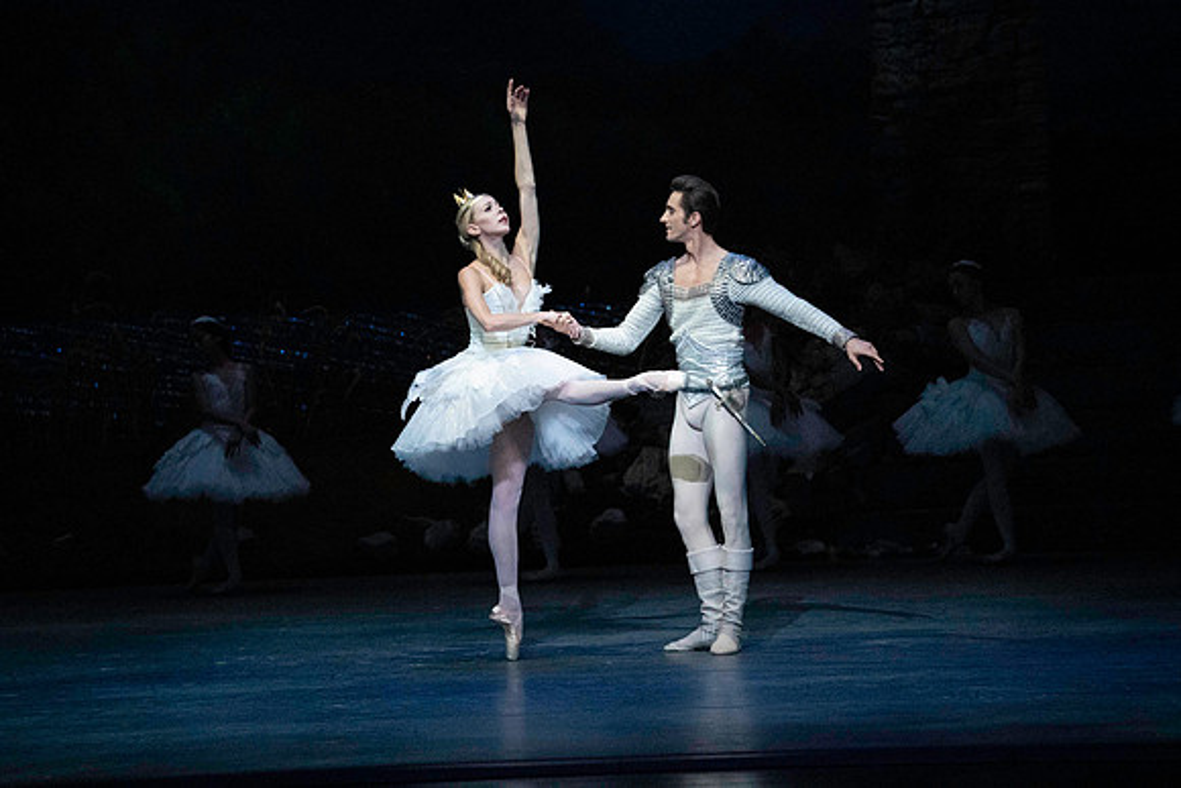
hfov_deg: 10.3
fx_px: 6562
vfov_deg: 6.9
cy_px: 394
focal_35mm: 200
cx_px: 590
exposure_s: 1/400
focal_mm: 200
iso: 25600
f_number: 5
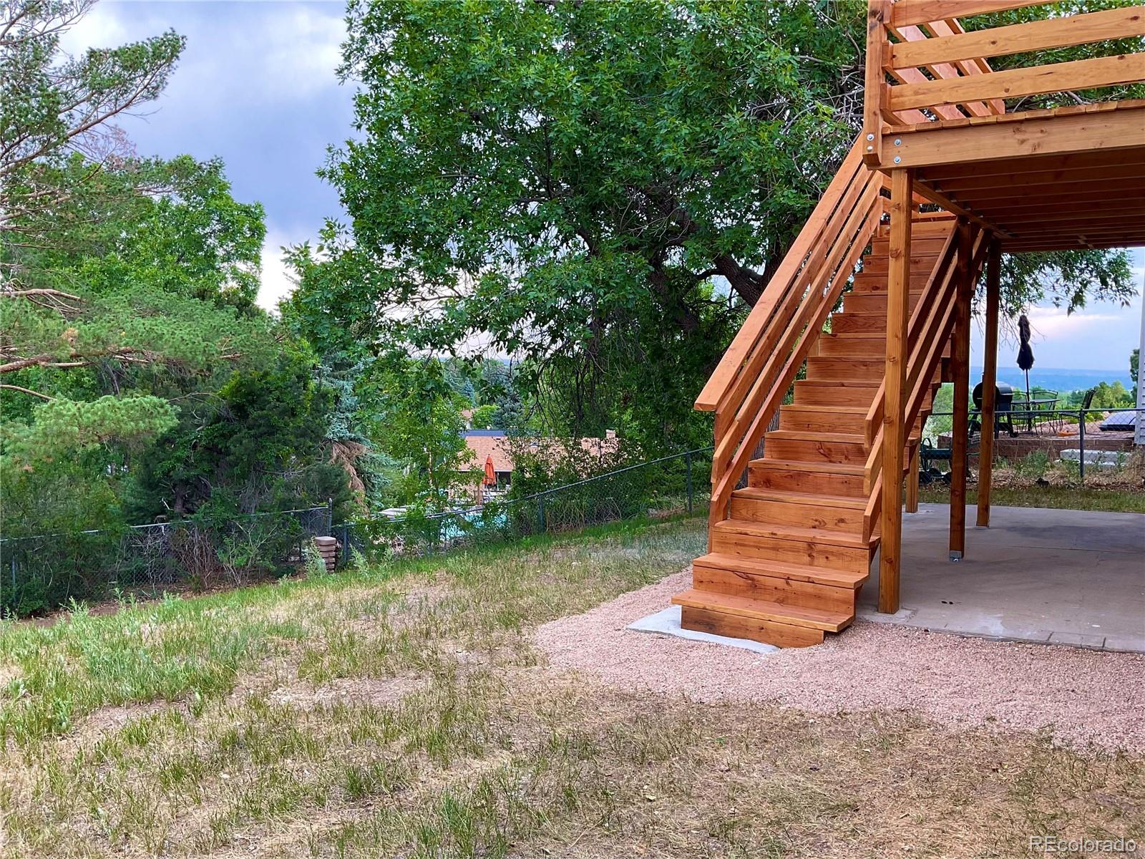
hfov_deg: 61.7
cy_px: 430
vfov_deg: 48.2
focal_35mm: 29
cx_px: 572
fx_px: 959
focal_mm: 3
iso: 20
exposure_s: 1/122
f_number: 1.8
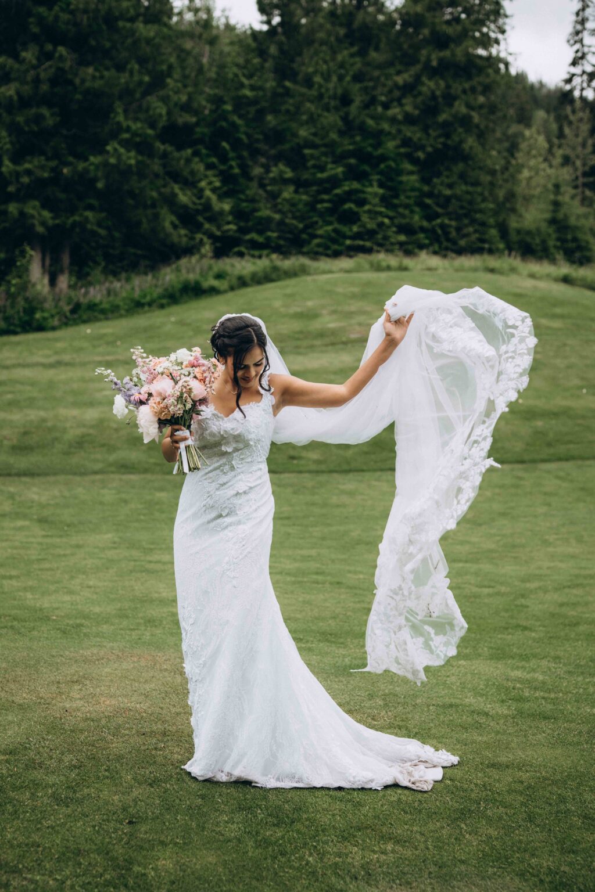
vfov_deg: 39.6
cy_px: 446
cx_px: 298
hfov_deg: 27.0
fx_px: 1239
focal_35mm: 50
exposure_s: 1/400
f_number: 2.8
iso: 100
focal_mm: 50
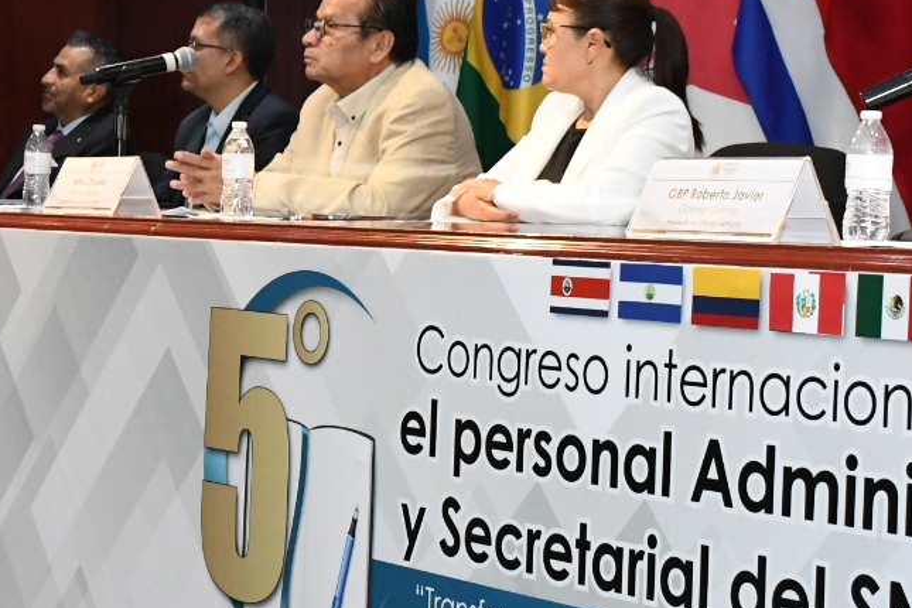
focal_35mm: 113
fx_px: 2862
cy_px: 202
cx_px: 59
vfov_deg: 12.1
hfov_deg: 17.8
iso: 3200
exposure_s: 1/125
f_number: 5.6
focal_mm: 30
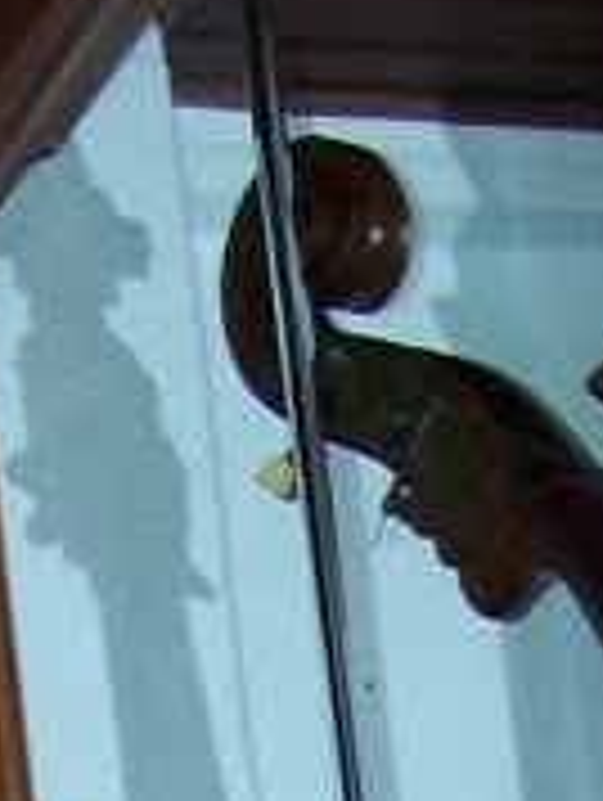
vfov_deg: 8.3
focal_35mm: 218
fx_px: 5051
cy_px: 1944
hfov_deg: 6.8
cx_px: 315
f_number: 2.8
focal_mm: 6.3
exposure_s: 1/60
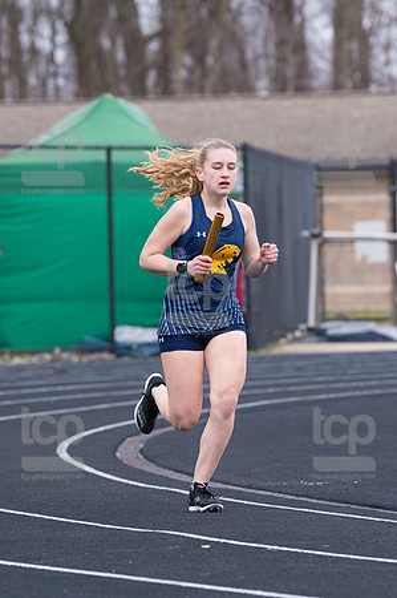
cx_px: 198
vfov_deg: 6.9
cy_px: 299
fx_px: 4974
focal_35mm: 300
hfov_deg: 4.6
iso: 2000
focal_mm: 200
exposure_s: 1/1600
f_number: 5
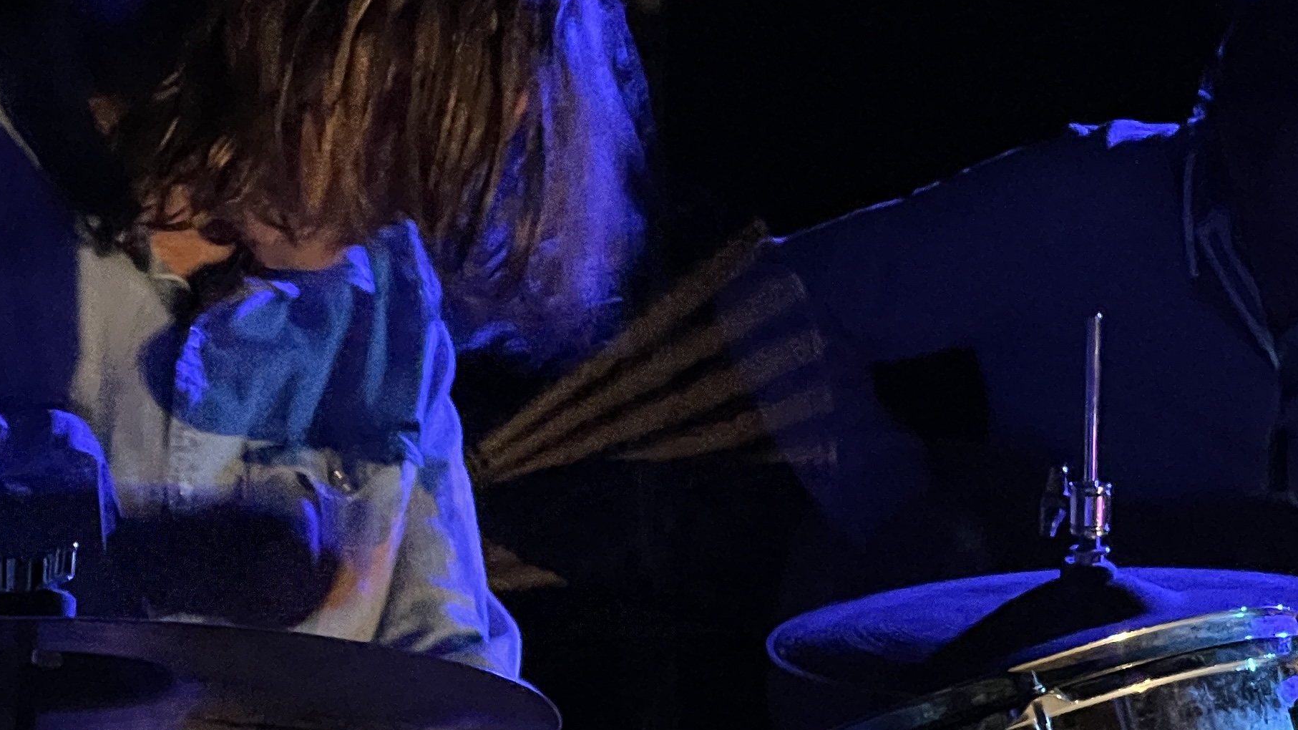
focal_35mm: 155
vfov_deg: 7.8
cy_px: 676
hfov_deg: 13.9
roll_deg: -0.1
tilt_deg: -11.8
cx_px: 580
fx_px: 5334
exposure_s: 1/14
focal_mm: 7.5
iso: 1600
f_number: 2.2
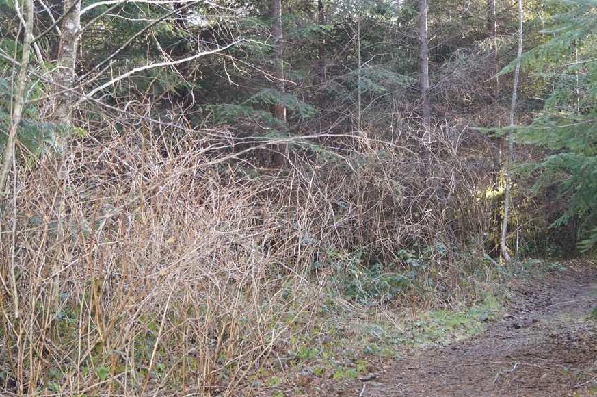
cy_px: 192
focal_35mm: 56
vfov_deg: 24.1
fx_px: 928
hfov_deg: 35.5
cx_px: 363
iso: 1250
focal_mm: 30
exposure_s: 1/160
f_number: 4.5
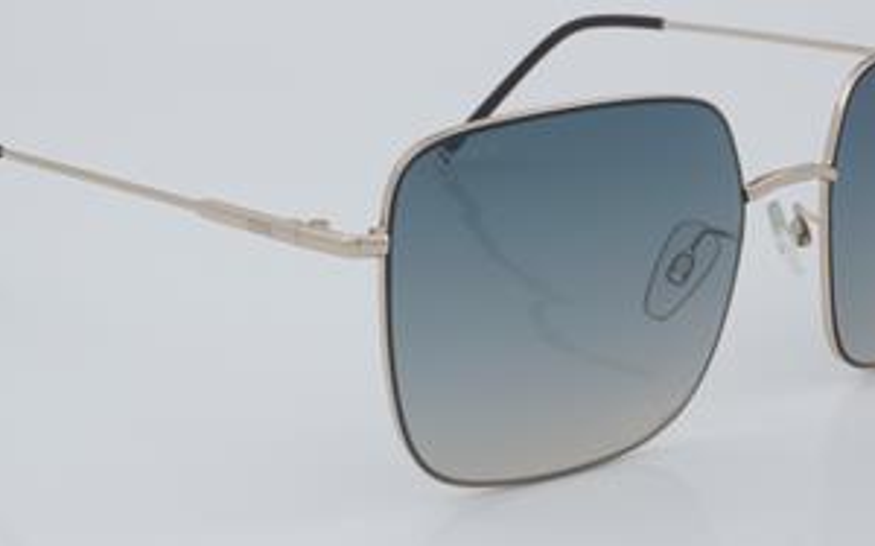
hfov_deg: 20.4
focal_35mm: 102
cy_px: 245
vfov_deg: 12.8
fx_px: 2431
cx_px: 481
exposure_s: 1/4
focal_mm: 50
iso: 100
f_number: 32
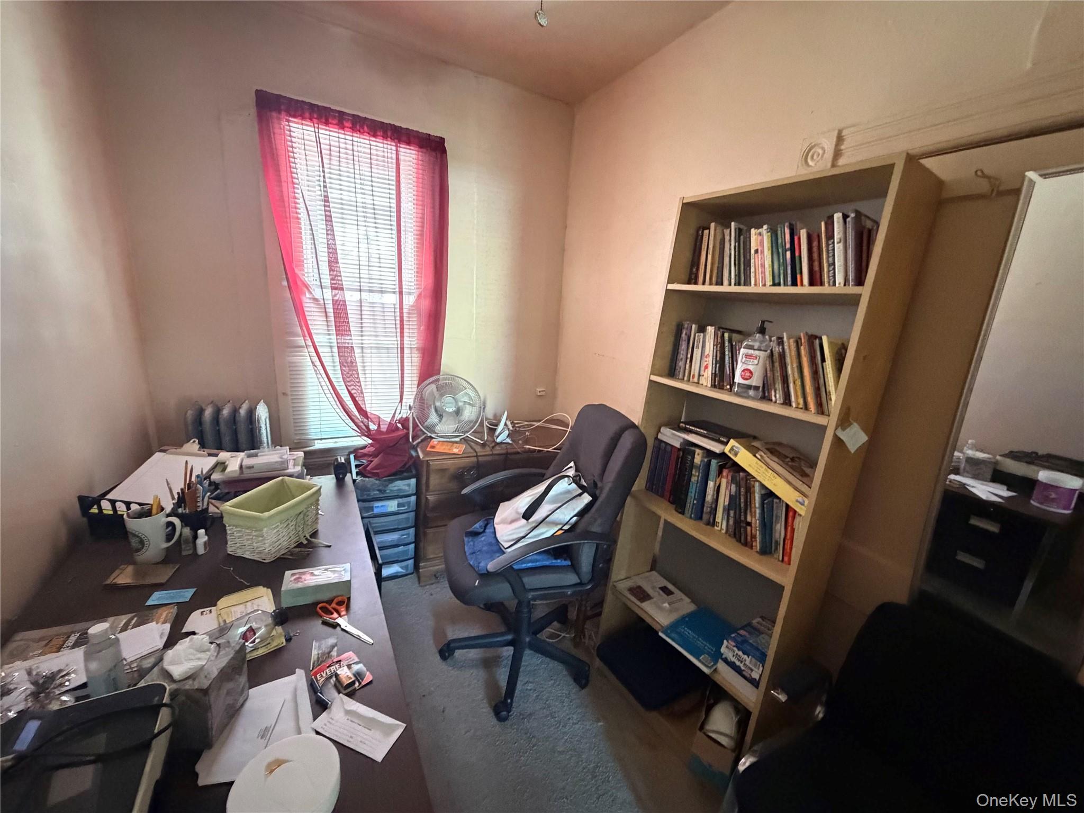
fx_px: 438
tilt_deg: -14.6
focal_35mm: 14
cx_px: 542
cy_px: 406
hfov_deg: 102.1
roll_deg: -3.4
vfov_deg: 85.7
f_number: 2.2
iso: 1250
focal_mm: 2.22
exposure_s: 1/60
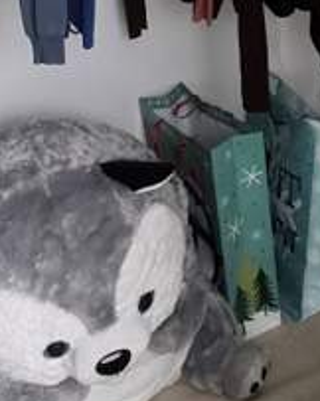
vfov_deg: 22.6
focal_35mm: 74
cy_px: -142
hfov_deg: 20.1
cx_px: 312
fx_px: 877
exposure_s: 1/30
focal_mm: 6.76
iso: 1250
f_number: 1.78
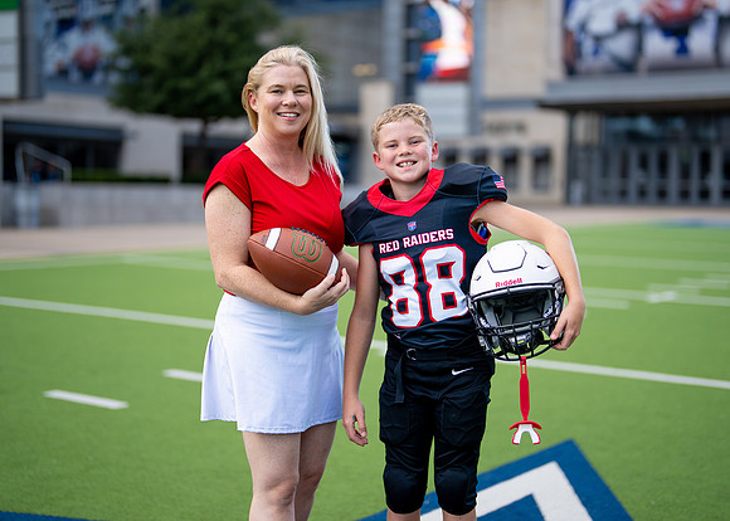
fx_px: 1183
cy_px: 248
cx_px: 381
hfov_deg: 34.3
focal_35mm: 57
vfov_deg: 24.8
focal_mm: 50
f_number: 1.2
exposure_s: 1/1600
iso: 100
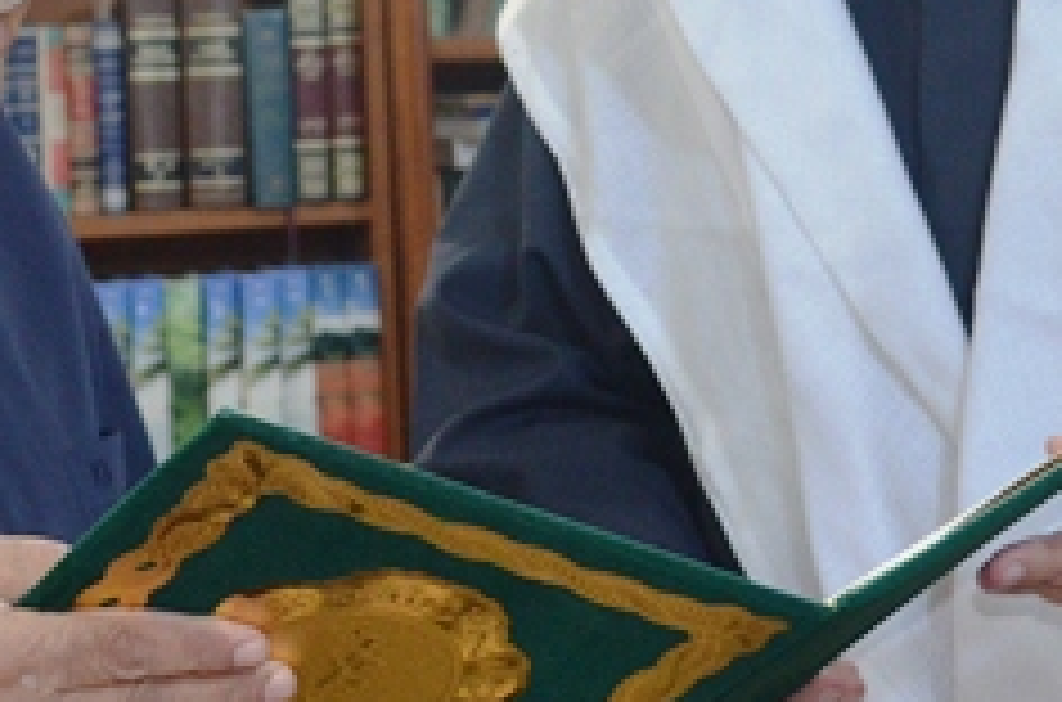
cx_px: 382
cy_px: 43
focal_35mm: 133
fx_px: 3913
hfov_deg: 15.4
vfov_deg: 10.2
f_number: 3.8
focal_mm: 22
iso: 720
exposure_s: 1/60
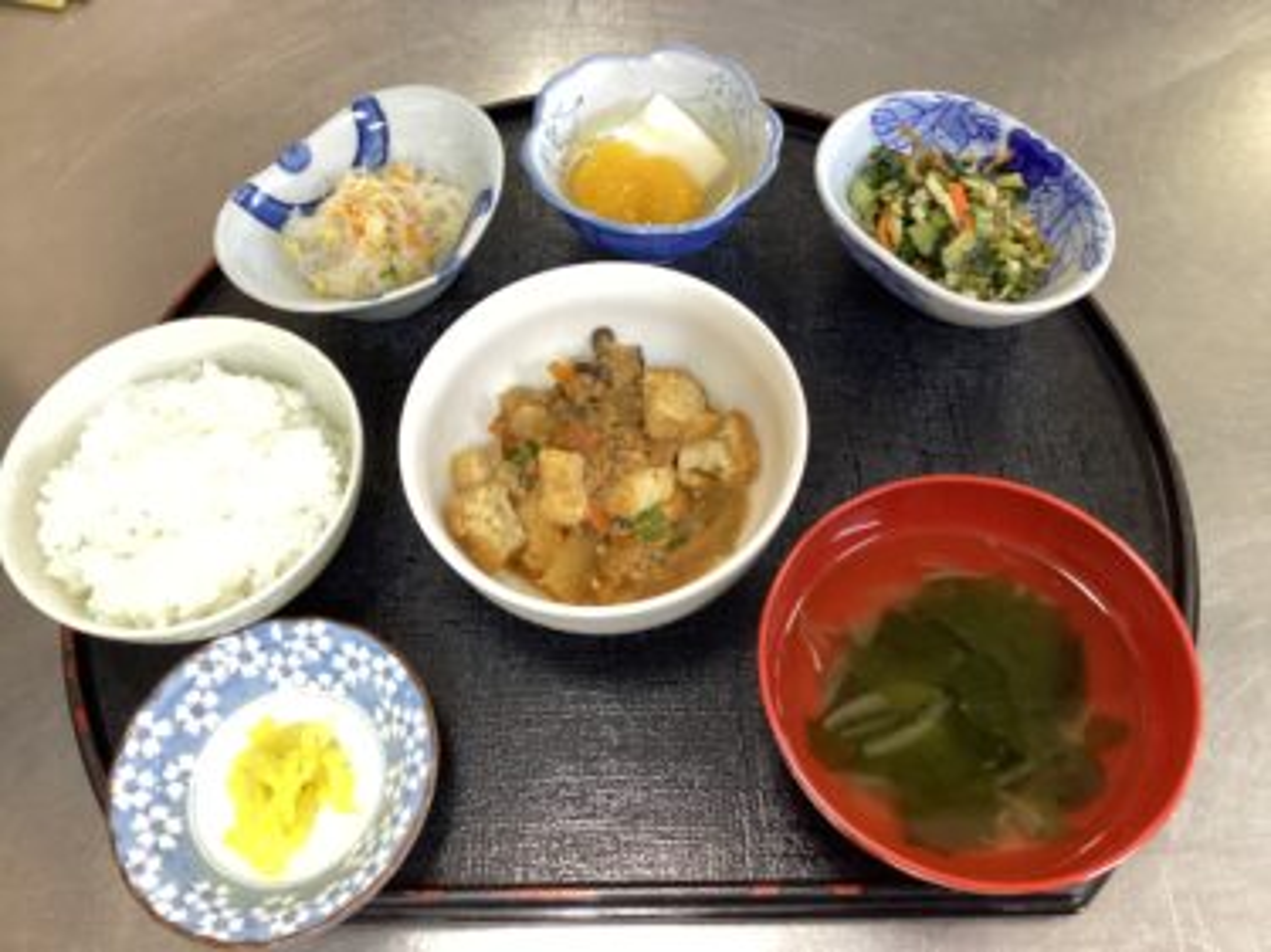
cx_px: 636
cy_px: 476
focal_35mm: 31
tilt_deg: -61.8
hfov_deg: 58.4
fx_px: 1138
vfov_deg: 45.4
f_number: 2.4
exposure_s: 1/33
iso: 320
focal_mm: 3.3
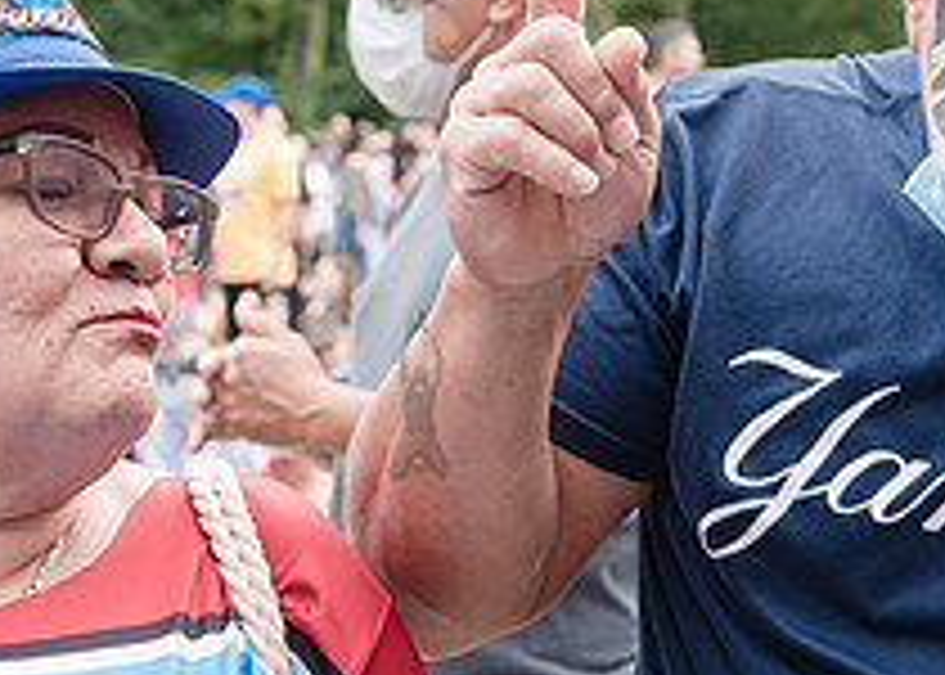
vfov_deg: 14.4
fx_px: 2657
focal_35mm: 99
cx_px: 231
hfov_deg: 20.0
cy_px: 456
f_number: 4.5
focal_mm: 32
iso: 500
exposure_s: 1/400
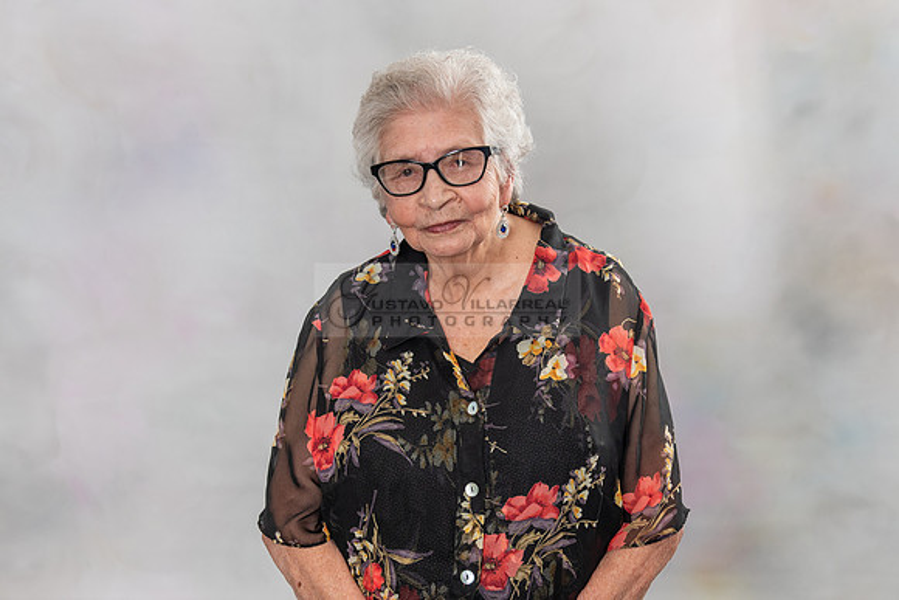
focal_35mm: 67
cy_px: 362
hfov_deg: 30.1
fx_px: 1670
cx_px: 448
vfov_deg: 20.3
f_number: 5.6
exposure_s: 1/125
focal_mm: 45
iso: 200
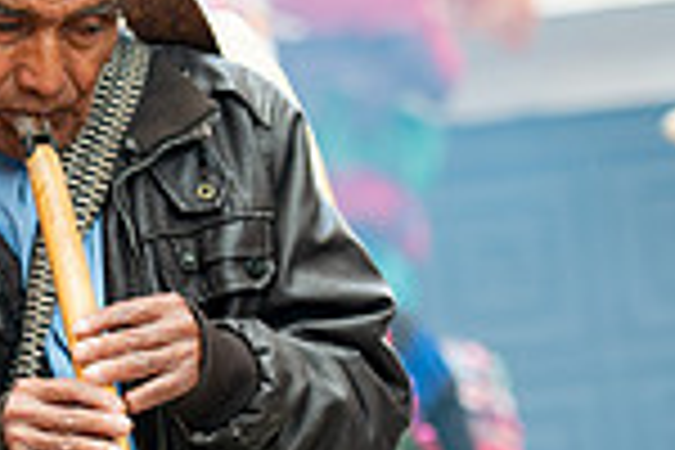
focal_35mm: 355
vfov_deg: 3.9
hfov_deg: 5.8
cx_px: -252
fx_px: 6656
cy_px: 214
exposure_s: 1/160
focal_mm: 92
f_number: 4
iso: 160
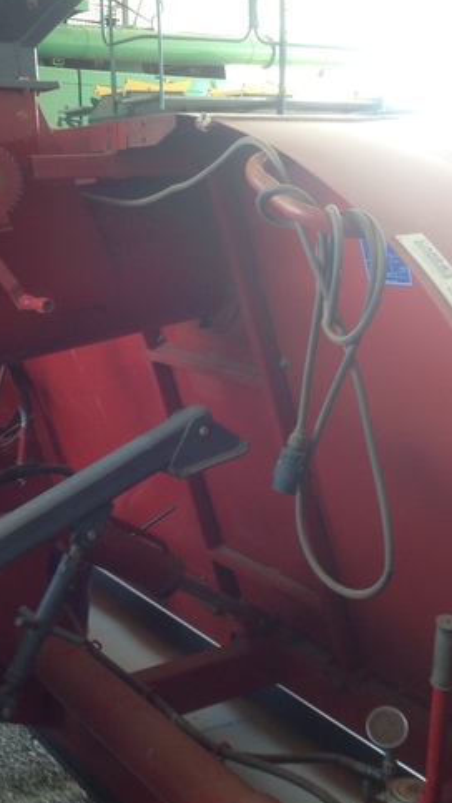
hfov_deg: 23.1
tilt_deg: -10.7
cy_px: 400
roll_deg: +0.1
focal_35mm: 52
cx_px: 203
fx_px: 1107
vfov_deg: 39.9
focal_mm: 4.28
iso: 64
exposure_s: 1/30
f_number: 2.4
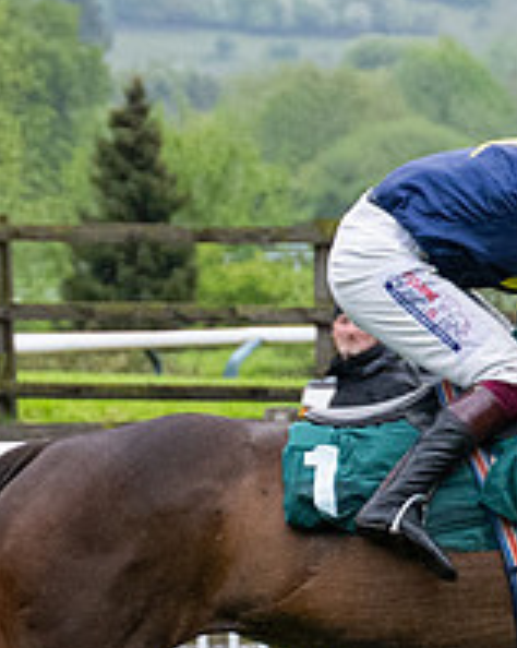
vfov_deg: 3.3
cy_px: 734
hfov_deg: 2.6
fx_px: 11340
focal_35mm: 592
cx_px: 630
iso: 1000
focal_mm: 98
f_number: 4
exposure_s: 1/1250
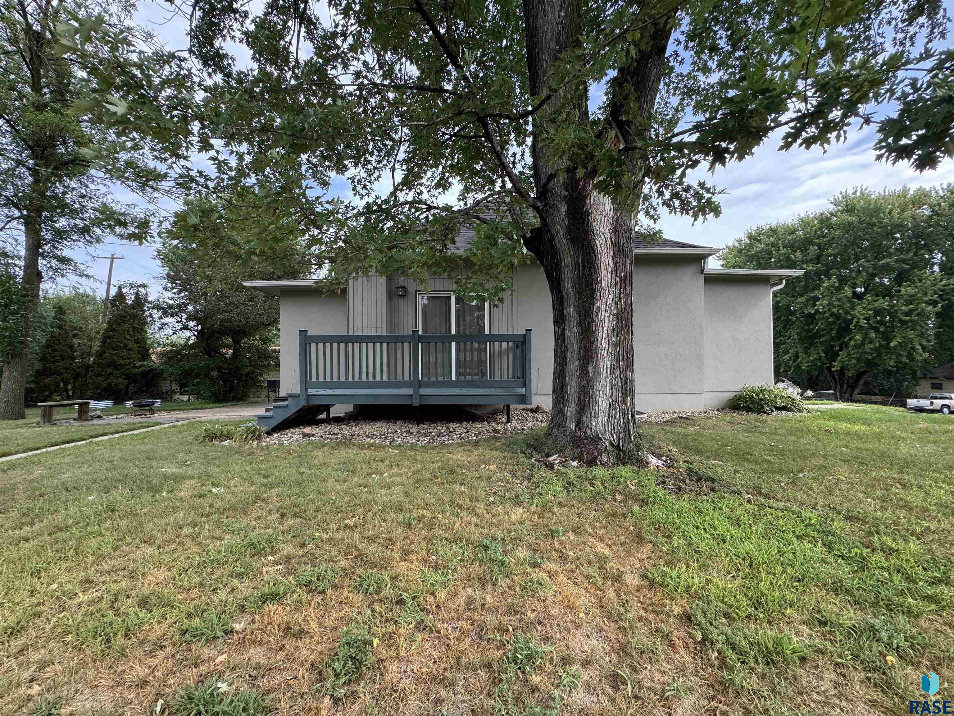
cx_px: 477
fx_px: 386
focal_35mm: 14
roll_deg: -0.9
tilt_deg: +1.0
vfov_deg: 85.7
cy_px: 358
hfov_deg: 102.1
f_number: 2.2
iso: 40
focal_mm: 2.22
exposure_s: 1/216
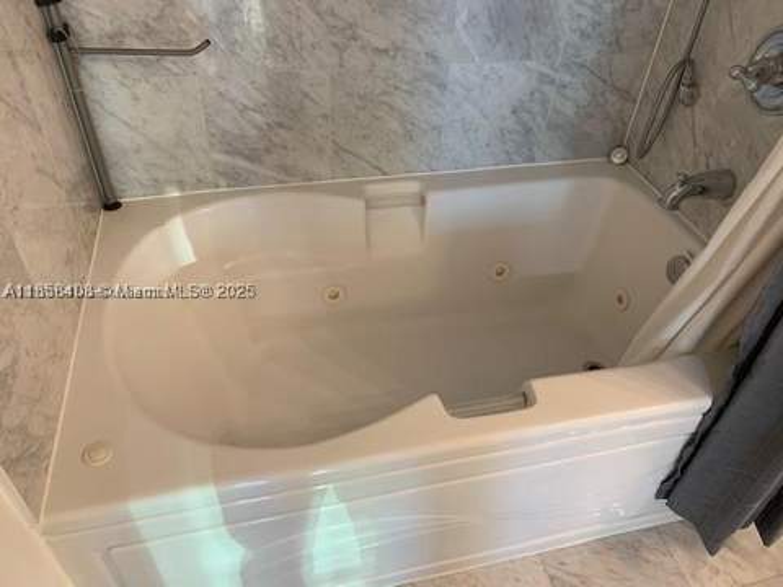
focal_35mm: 26
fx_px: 588
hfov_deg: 67.3
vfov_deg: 53.1
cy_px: 294
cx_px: 392
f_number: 1.8
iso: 125
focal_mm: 4.25
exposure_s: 1/60
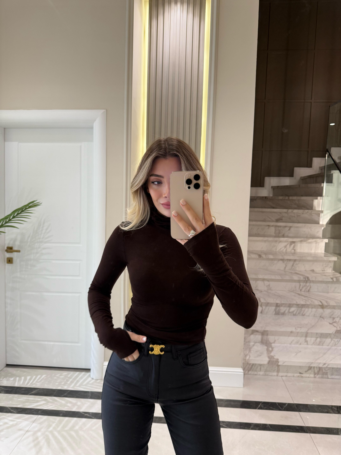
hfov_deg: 56.8
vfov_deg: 71.6
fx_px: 315
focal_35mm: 24
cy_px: 228
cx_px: 170
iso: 160
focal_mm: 6.76
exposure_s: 1/50
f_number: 1.78
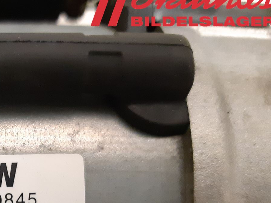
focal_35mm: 59
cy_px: 206
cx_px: -32
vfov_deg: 23.7
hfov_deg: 29.3
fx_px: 462
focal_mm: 3.93
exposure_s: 1/25
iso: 500
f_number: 1.7
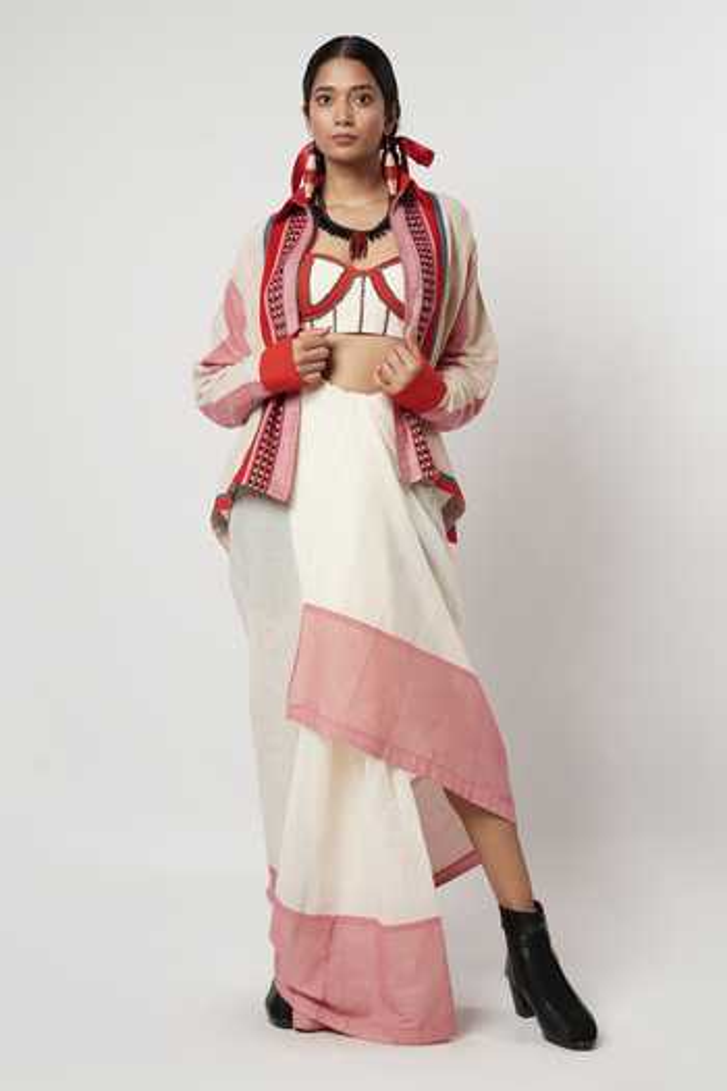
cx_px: 364
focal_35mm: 50
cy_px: 546
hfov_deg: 27.0
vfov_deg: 39.7
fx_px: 1511
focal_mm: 49.9
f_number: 5.6
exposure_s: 1/200
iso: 100
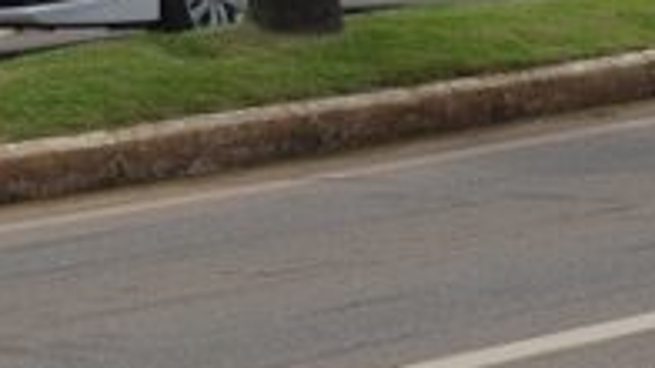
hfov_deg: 7.6
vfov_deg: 4.4
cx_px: -548
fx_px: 4791
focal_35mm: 276
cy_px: -211
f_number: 9
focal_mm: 38
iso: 100
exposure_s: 1/320
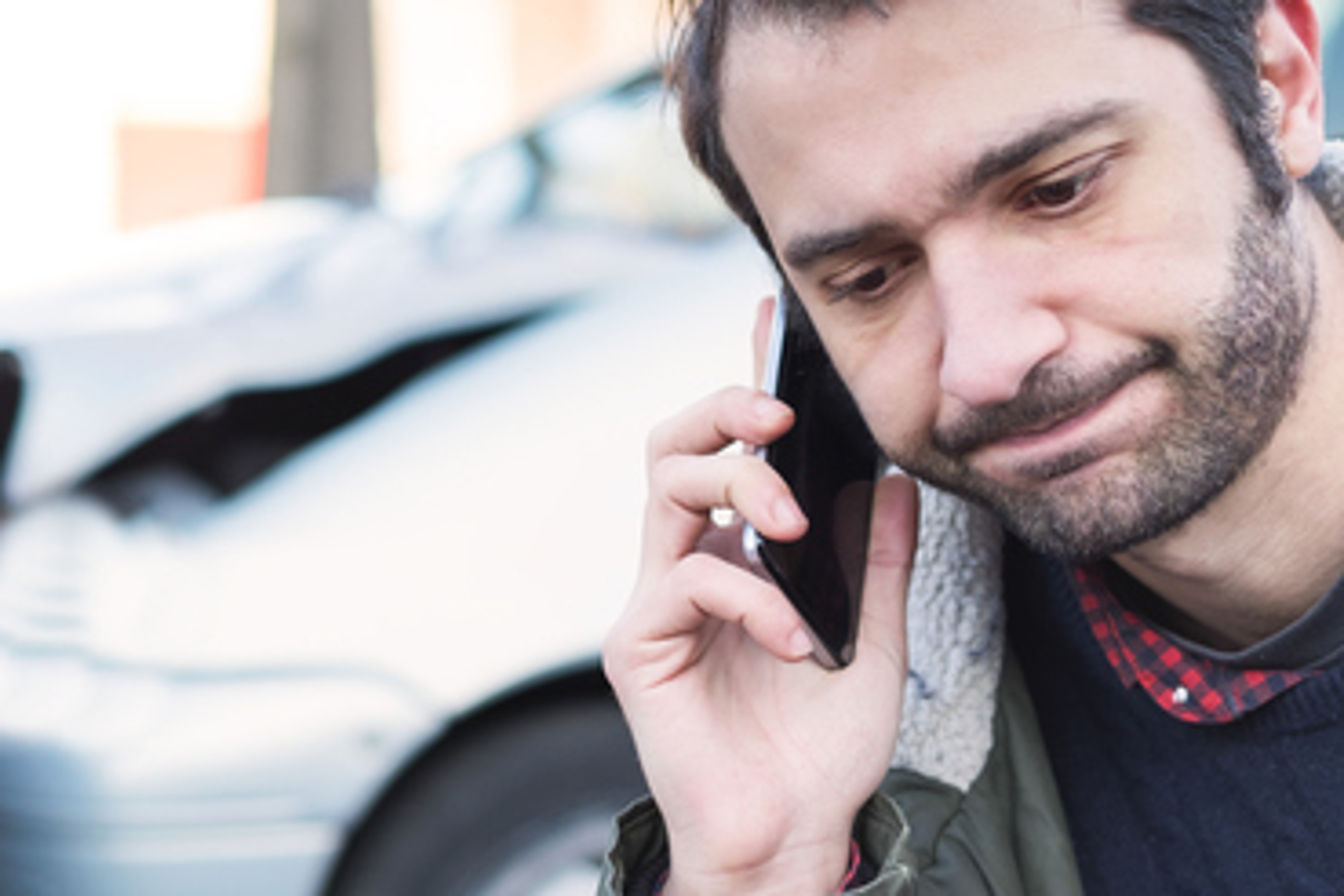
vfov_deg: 13.1
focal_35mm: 104
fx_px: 3882
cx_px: 608
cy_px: 610
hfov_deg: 19.6
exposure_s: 1/450
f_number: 2
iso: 200
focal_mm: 35
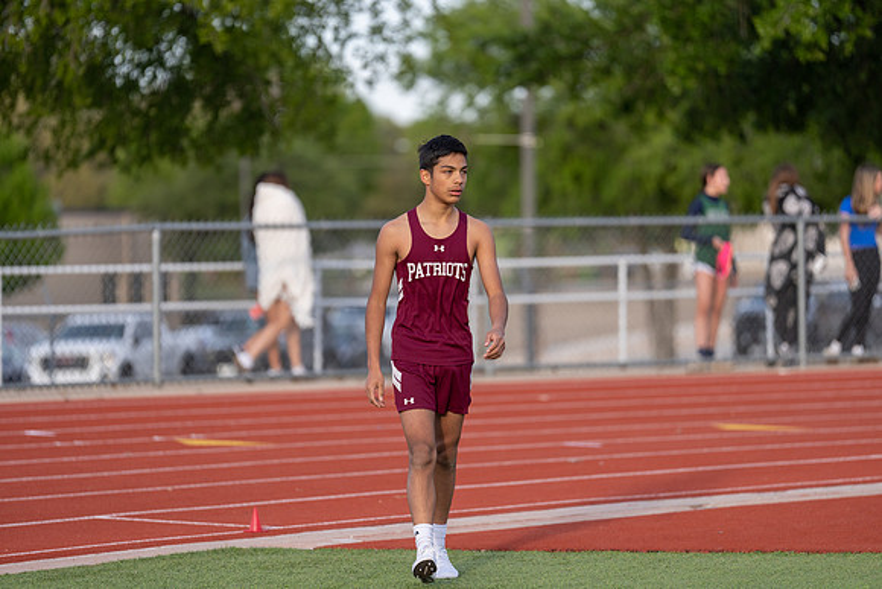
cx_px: 441
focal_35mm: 200
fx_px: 4901
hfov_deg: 10.3
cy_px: 294
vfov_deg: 6.9
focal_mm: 200
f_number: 2.8
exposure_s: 1/1250
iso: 200
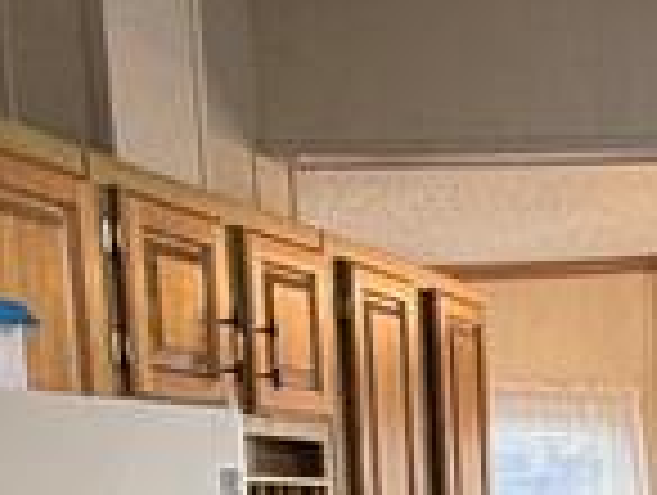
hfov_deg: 18.4
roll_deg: +0.2
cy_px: 968
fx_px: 1863
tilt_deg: -13.1
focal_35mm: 98
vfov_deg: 13.2
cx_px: 891
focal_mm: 2.22
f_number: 2.2
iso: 160
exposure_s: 1/120
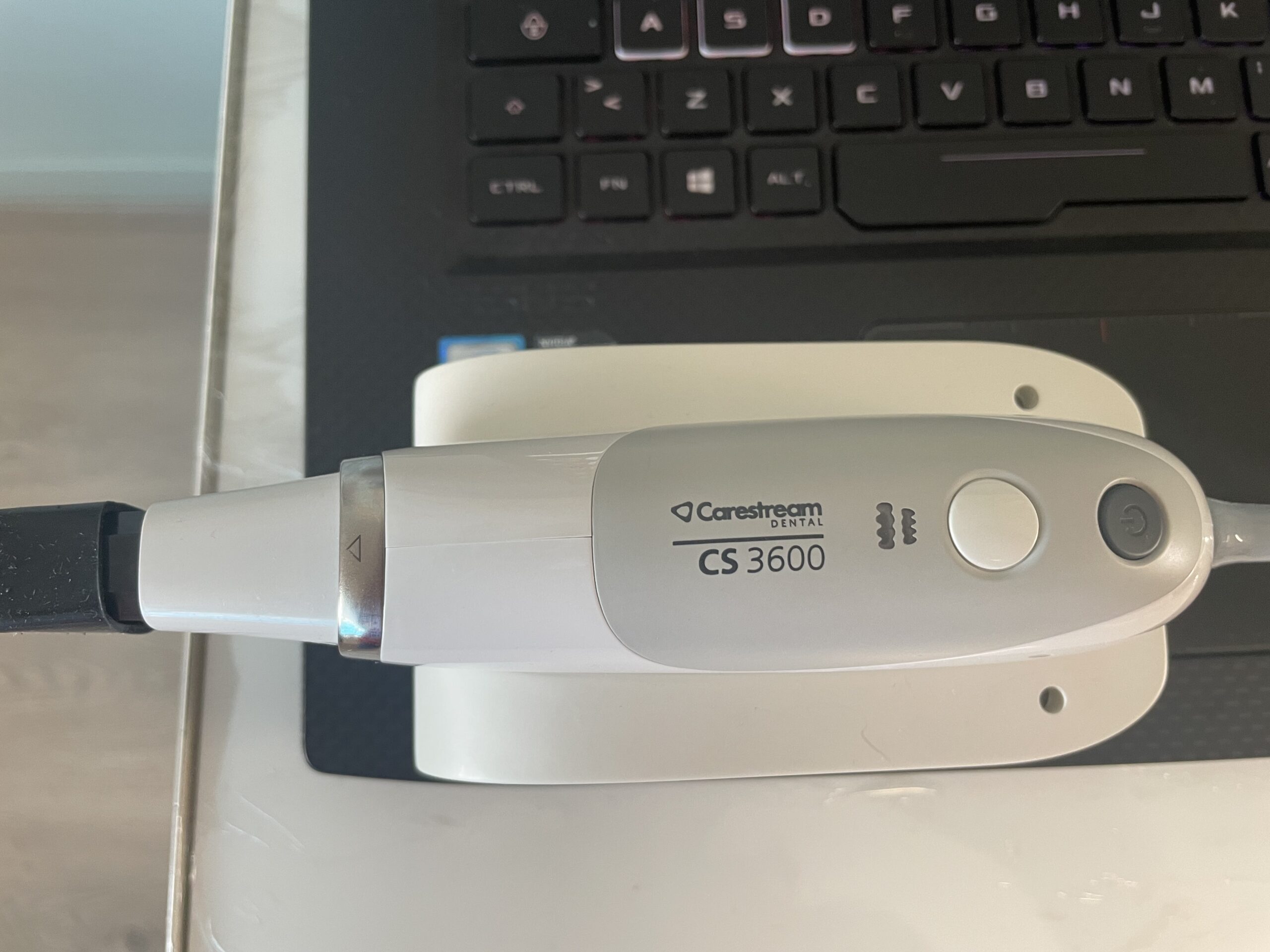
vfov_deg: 53.1
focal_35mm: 26
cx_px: 635
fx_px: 954
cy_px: 476
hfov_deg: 67.3
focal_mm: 4.2
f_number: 1.6
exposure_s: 1/50
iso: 125
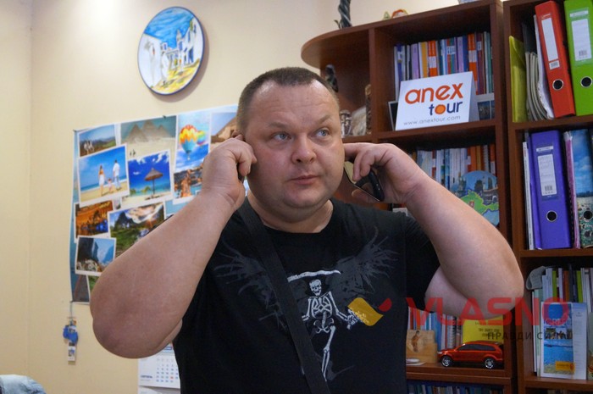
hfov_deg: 43.6
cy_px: 197
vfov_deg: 29.8
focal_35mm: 45
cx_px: 296
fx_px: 740
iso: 3200
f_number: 4.5
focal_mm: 30
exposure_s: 1/60
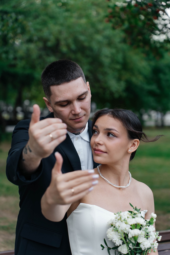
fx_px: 531
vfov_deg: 27.0
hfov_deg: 18.2
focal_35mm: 75
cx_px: 85
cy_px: 128
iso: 50
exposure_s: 1/200
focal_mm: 75
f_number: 3.5
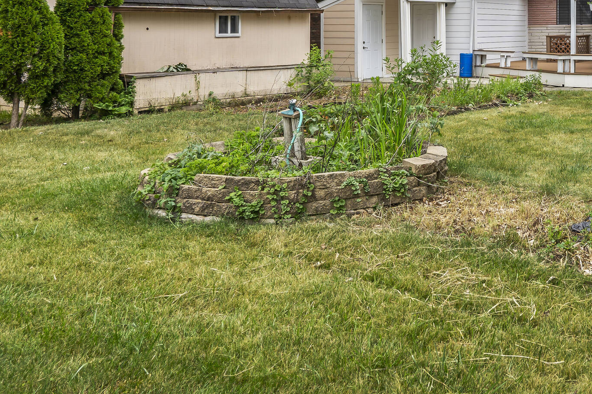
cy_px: 17
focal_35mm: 47
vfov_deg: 27.3
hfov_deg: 38.2
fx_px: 773
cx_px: 564
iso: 100
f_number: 8
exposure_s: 1/60
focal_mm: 21
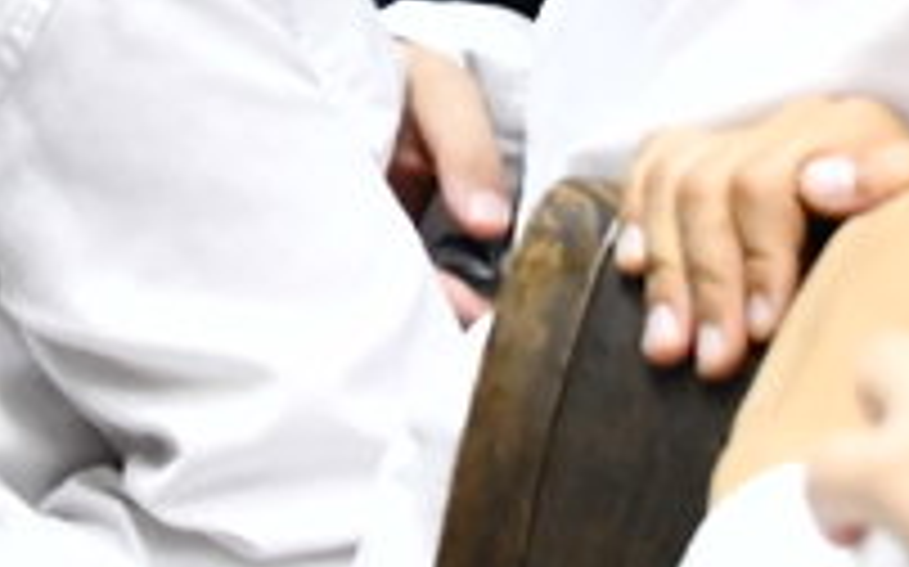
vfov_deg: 3.3
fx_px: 9780
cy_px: -785
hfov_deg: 5.3
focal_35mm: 395
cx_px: -315
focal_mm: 56
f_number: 5.6
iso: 3200
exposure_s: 1/125
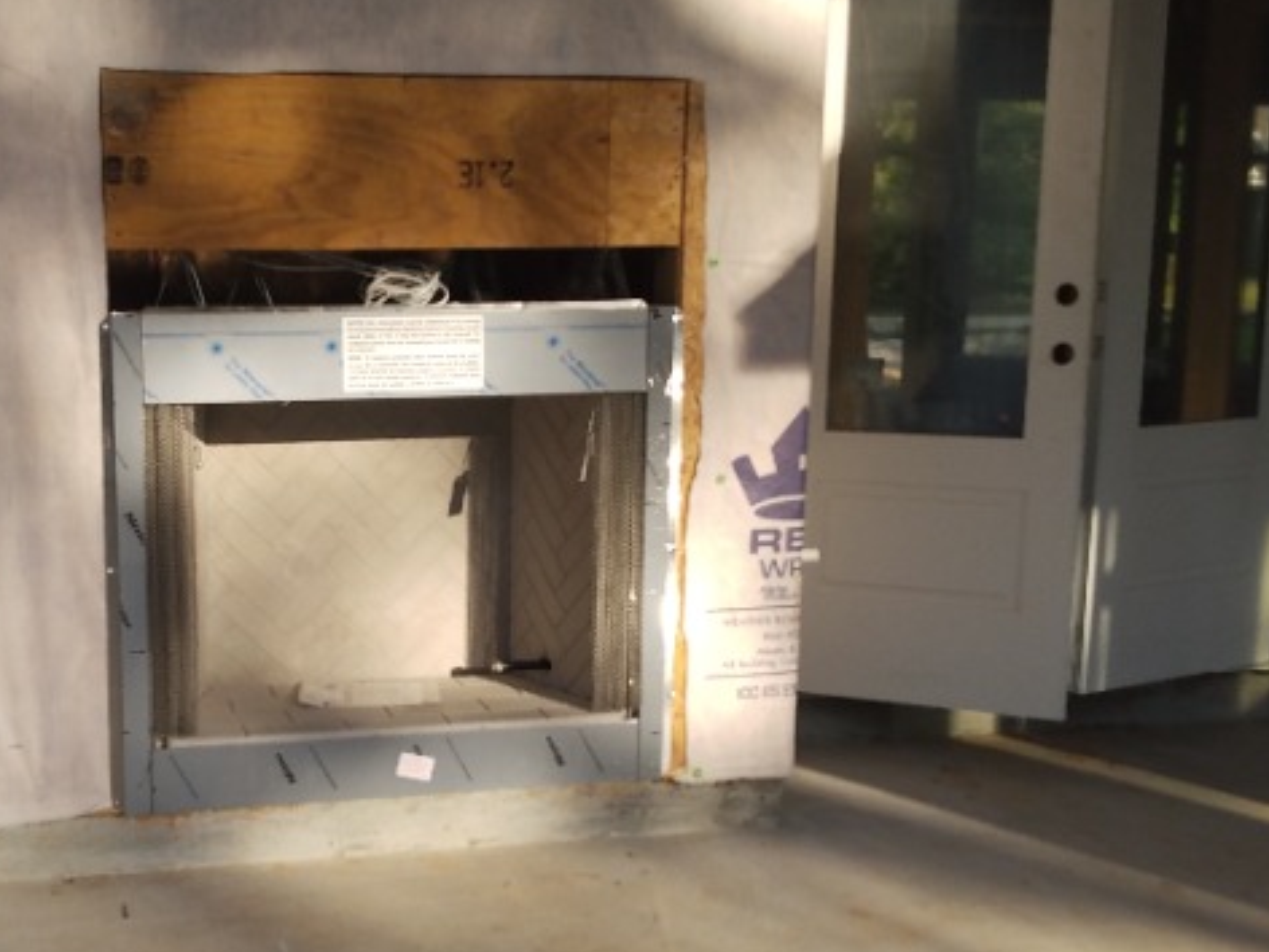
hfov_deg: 46.8
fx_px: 1430
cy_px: 608
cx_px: 384
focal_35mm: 39
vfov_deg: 36.6
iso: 100
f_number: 2
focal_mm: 3.54
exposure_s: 1/472
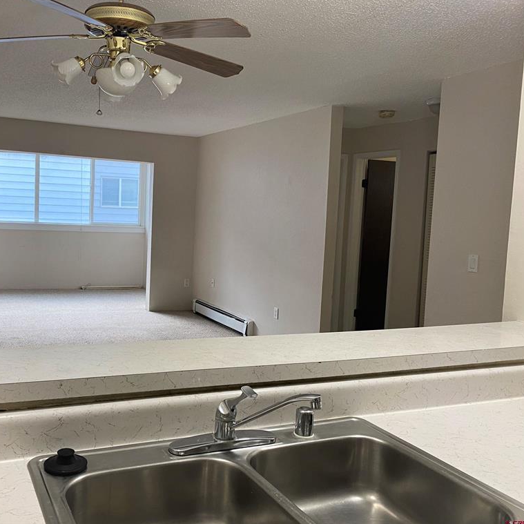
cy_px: 261
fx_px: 531
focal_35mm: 31
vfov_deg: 52.5
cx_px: 179
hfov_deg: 51.7
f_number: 1.8
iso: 100
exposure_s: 1/60
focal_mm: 4.25
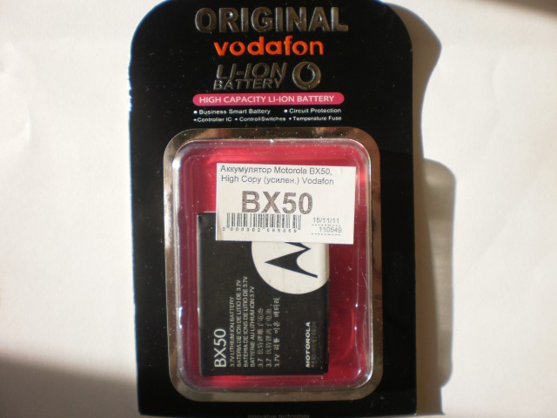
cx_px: 278
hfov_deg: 49.0
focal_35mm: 38
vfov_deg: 37.7
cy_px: 209
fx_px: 611
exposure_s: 1/250
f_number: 3.1
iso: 100
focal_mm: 6.3
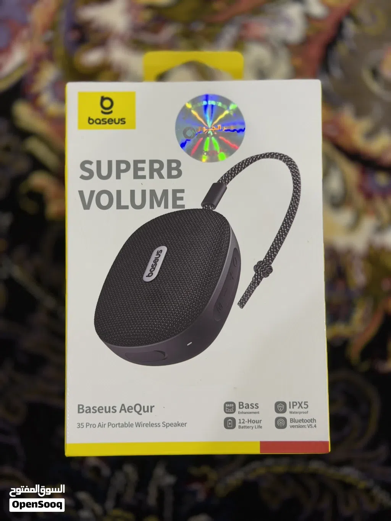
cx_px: 196
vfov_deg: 39.7
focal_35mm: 48
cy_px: 260
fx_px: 723
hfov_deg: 30.3
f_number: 1.78
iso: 125
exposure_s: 1/50
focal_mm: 6.76
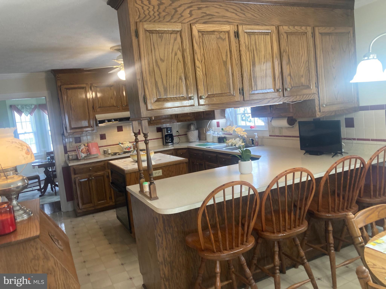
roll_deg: +5.4
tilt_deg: -12.3
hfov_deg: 63.4
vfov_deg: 49.7
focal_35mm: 28
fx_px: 312
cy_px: 144
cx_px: 193
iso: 80
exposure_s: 1/60
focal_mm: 3.99
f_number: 1.8
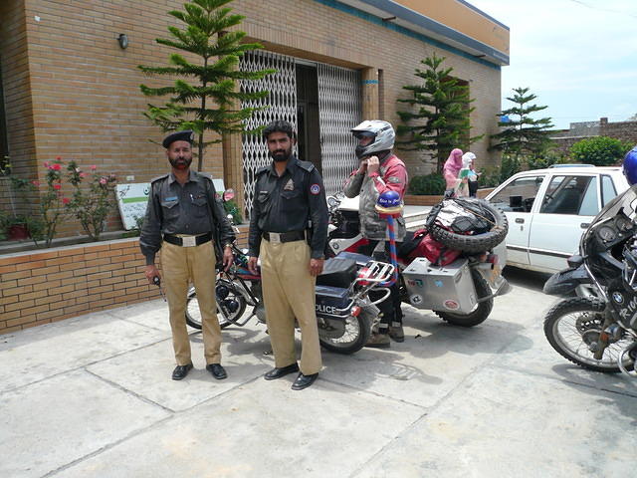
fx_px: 515
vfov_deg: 49.7
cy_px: 239
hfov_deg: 63.4
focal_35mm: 28
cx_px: 318
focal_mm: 4.6
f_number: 8
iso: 100
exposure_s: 1/160
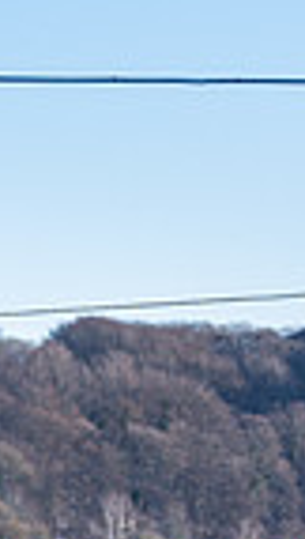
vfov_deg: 4.8
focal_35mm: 447
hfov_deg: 2.7
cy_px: 549
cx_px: -289
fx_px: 6393
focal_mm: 96
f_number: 2.8
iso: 160
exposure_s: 1/1600
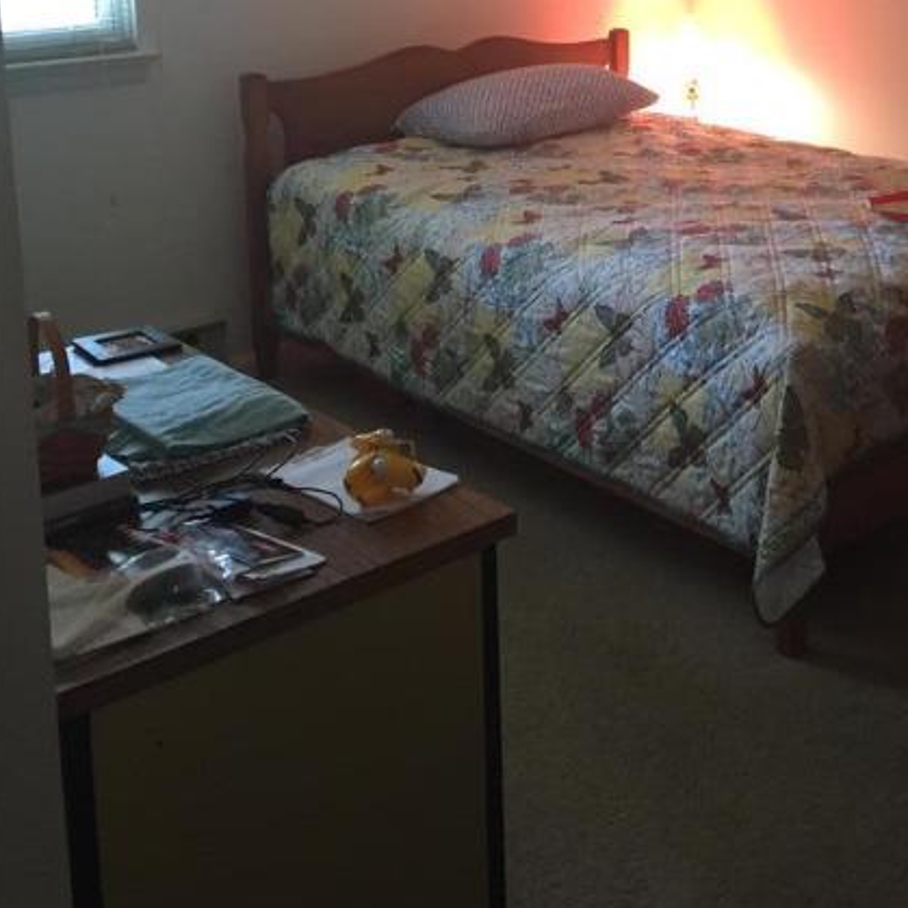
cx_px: 613
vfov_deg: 34.2
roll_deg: +0.9
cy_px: 100
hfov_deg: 35.7
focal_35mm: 47
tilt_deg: -9.0
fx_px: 1395
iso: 200
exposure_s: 1/30
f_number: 2.2
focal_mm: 4.15
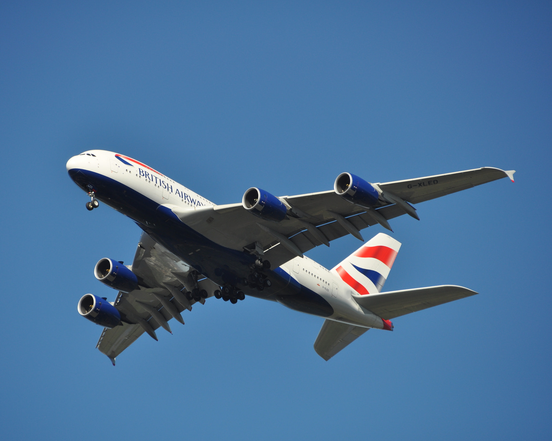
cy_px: 221
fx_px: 5554
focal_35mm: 340
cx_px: 241
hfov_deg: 5.7
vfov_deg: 4.6
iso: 200
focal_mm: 200
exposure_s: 1/800
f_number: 7.1
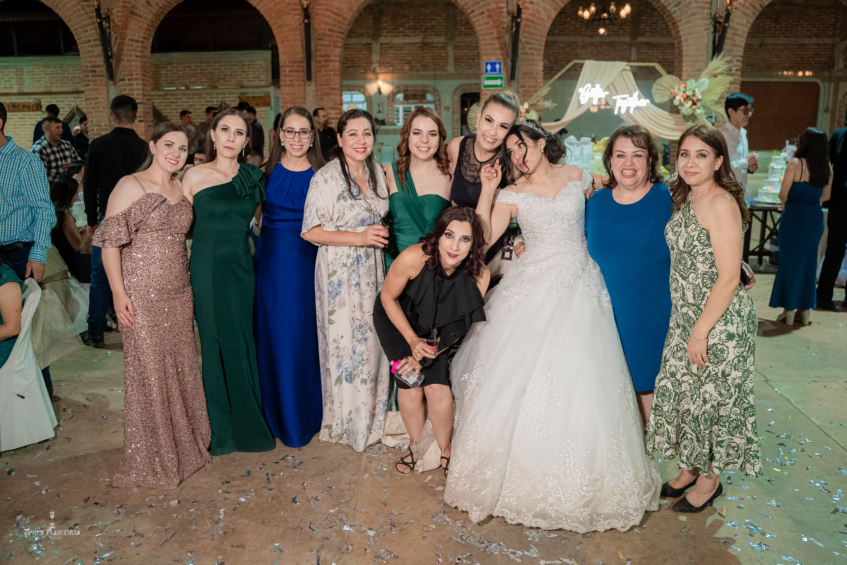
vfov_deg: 46.4
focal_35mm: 28
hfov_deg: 65.5
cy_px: 282
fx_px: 659
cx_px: 424
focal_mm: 28
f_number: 3.2
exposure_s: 1/160
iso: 5000
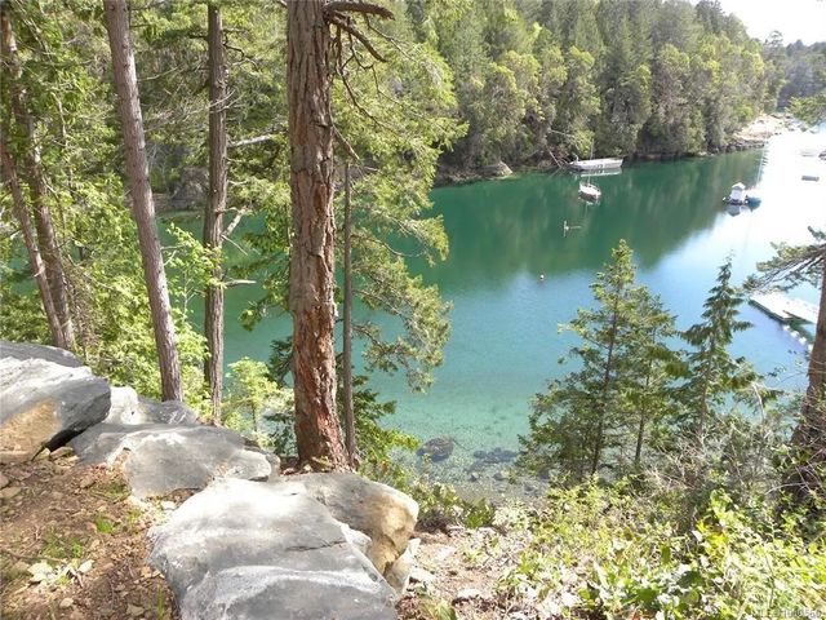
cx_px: 413
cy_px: 310
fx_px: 620
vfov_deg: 53.1
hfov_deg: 67.3
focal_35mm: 26
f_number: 4
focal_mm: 4.6
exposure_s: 1/111
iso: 64
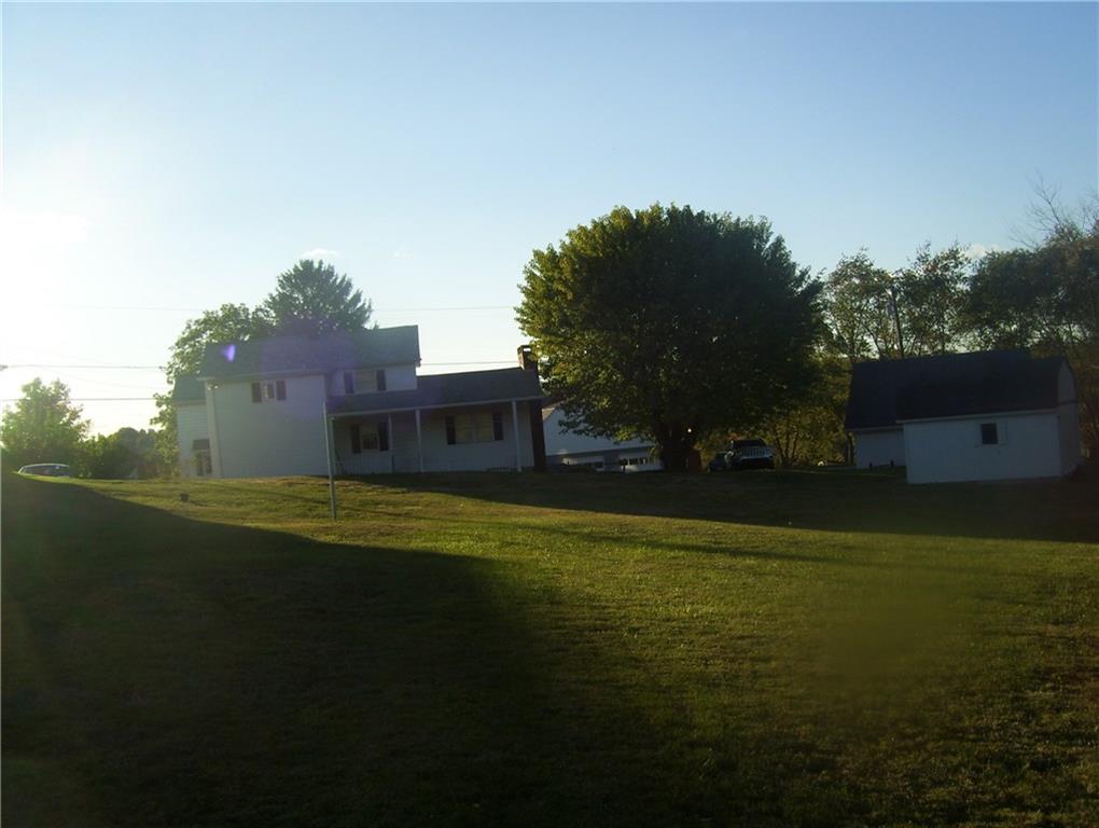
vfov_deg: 39.7
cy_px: 414
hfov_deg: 51.3
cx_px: 550
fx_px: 1145
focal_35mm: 36
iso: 80
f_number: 4.8
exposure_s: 1/320
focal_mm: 6
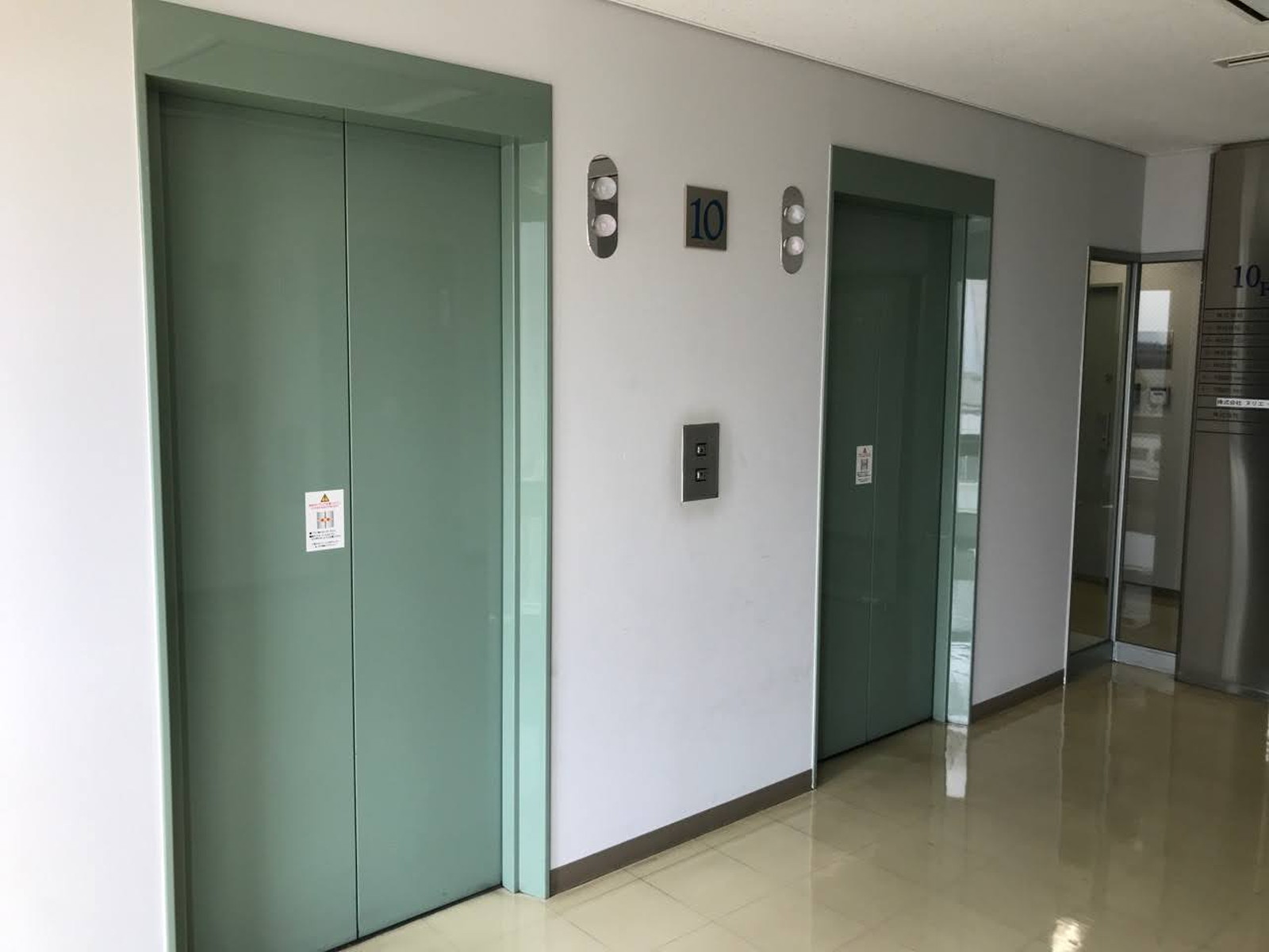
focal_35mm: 28
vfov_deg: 49.7
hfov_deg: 63.4
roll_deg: -0.7
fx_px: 1026
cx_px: 634
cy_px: 476
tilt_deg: -4.4
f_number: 1.8
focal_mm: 3.99
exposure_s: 1/120
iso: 32
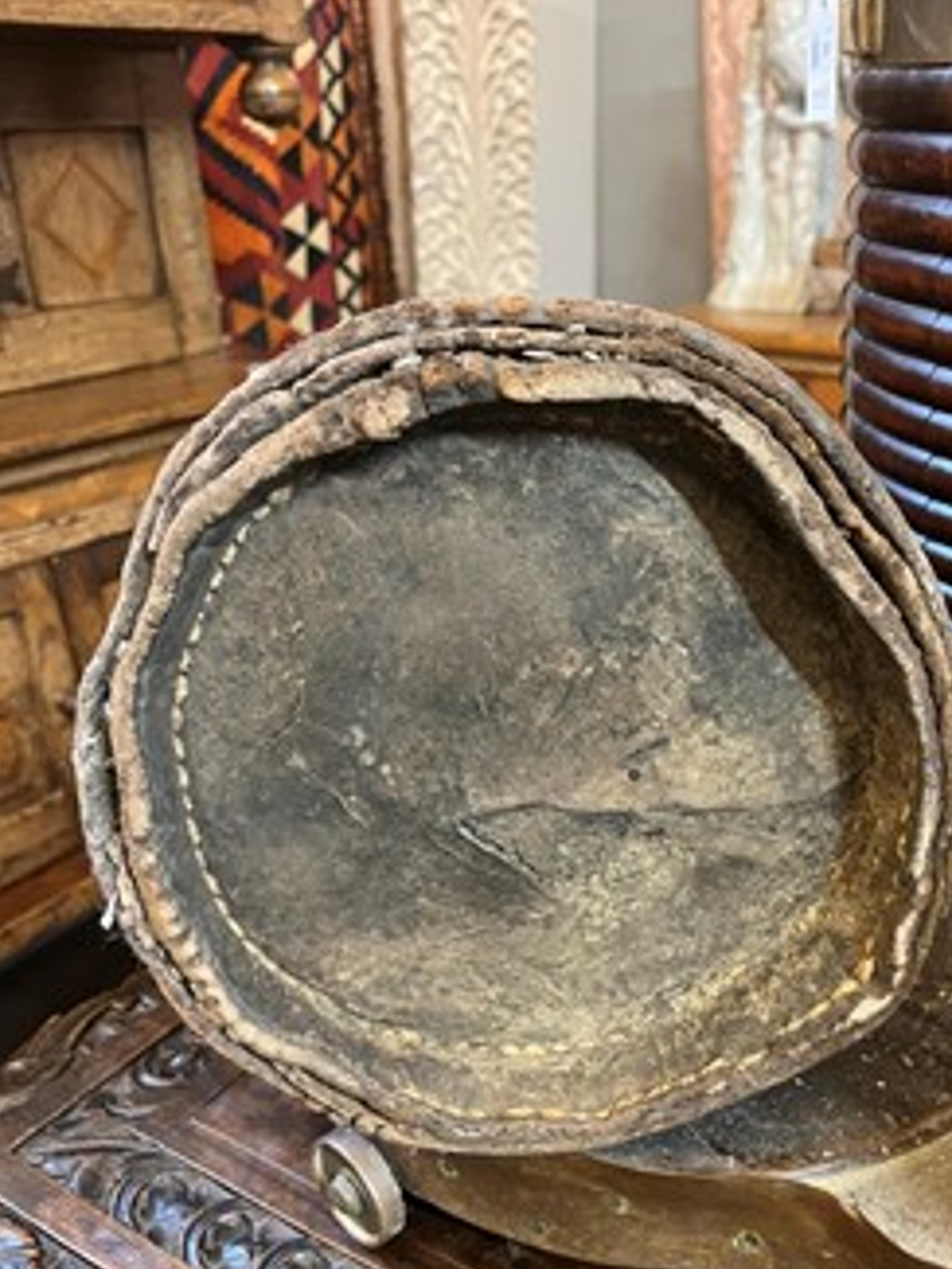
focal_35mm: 32
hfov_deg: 44.0
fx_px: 1173
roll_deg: +0.2
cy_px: 765
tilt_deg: -26.3
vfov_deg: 56.3
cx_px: 570
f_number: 1.6
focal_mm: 5.1
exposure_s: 1/33
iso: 400
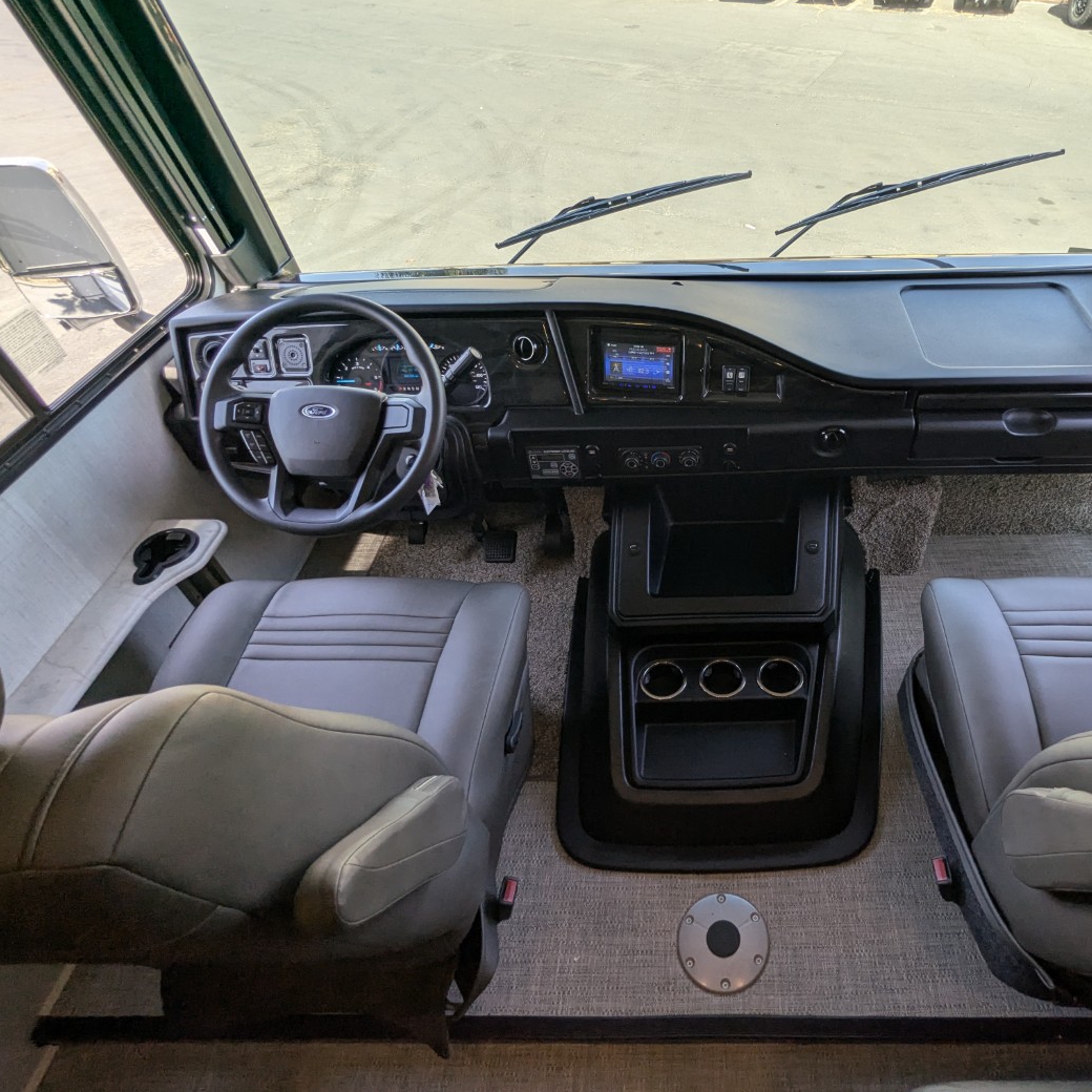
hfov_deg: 75.9
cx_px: 700
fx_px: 678
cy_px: 546
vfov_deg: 77.7
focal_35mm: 19
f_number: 2.2
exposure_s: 1/179
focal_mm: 2.35
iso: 42
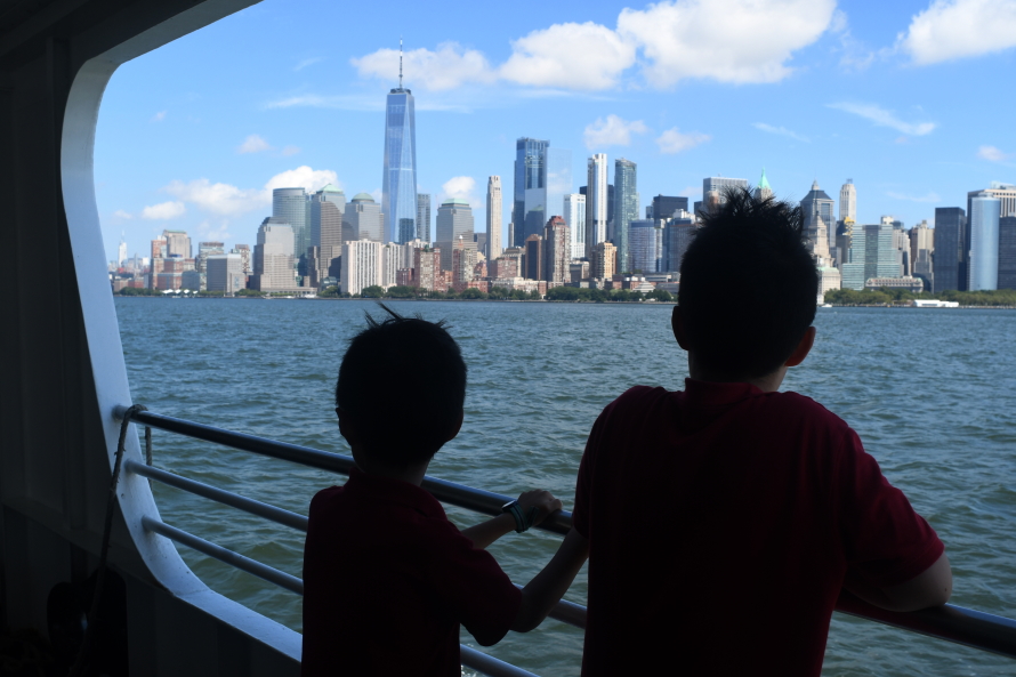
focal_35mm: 36
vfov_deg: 36.9
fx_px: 1016
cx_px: 508
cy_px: 338
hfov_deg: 53.1
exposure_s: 1/320
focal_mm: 24
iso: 200
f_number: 9
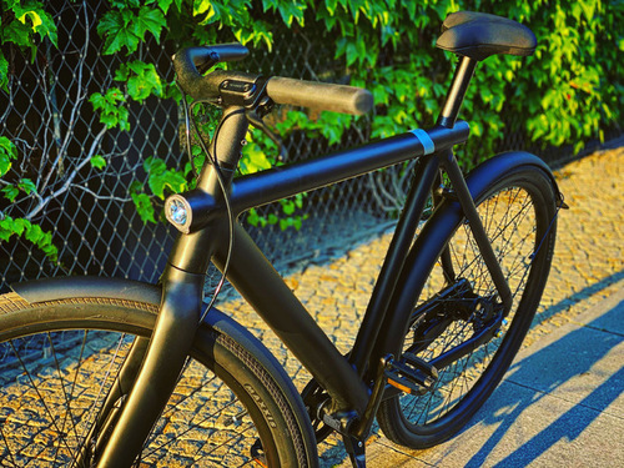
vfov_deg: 28.0
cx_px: 312
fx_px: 937
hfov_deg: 36.8
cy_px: 234
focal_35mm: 52
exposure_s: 1/122
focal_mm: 6
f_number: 2
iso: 32
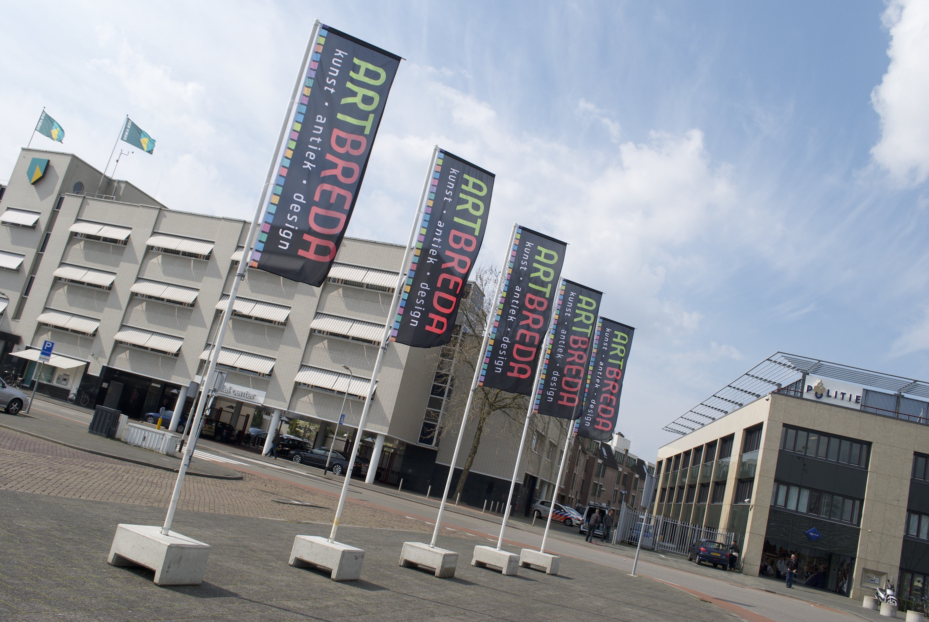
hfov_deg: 61.9
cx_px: 464
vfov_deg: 43.7
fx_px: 775
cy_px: 311
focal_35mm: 30
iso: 100
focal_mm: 20
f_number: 8
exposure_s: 1/250
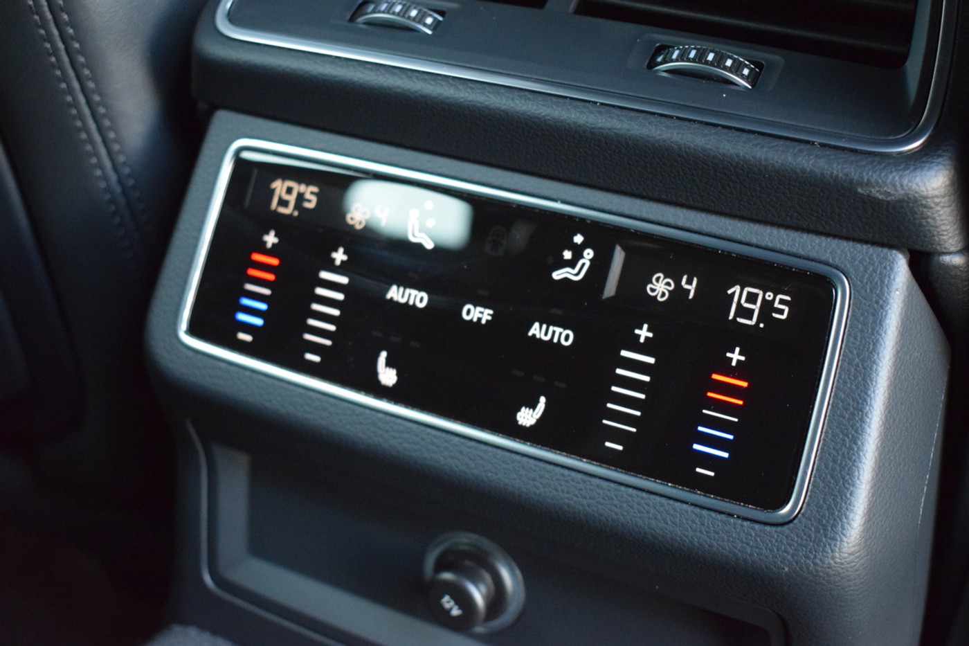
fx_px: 1292
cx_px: 484
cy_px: 323
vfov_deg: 28.1
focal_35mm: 48
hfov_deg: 41.1
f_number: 4.5
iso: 5000
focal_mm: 32
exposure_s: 1/60
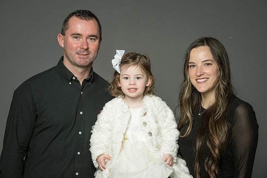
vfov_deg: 11.0
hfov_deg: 16.4
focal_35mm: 125
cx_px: 134
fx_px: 927
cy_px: 89
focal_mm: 125
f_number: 9
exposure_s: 1/160
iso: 400
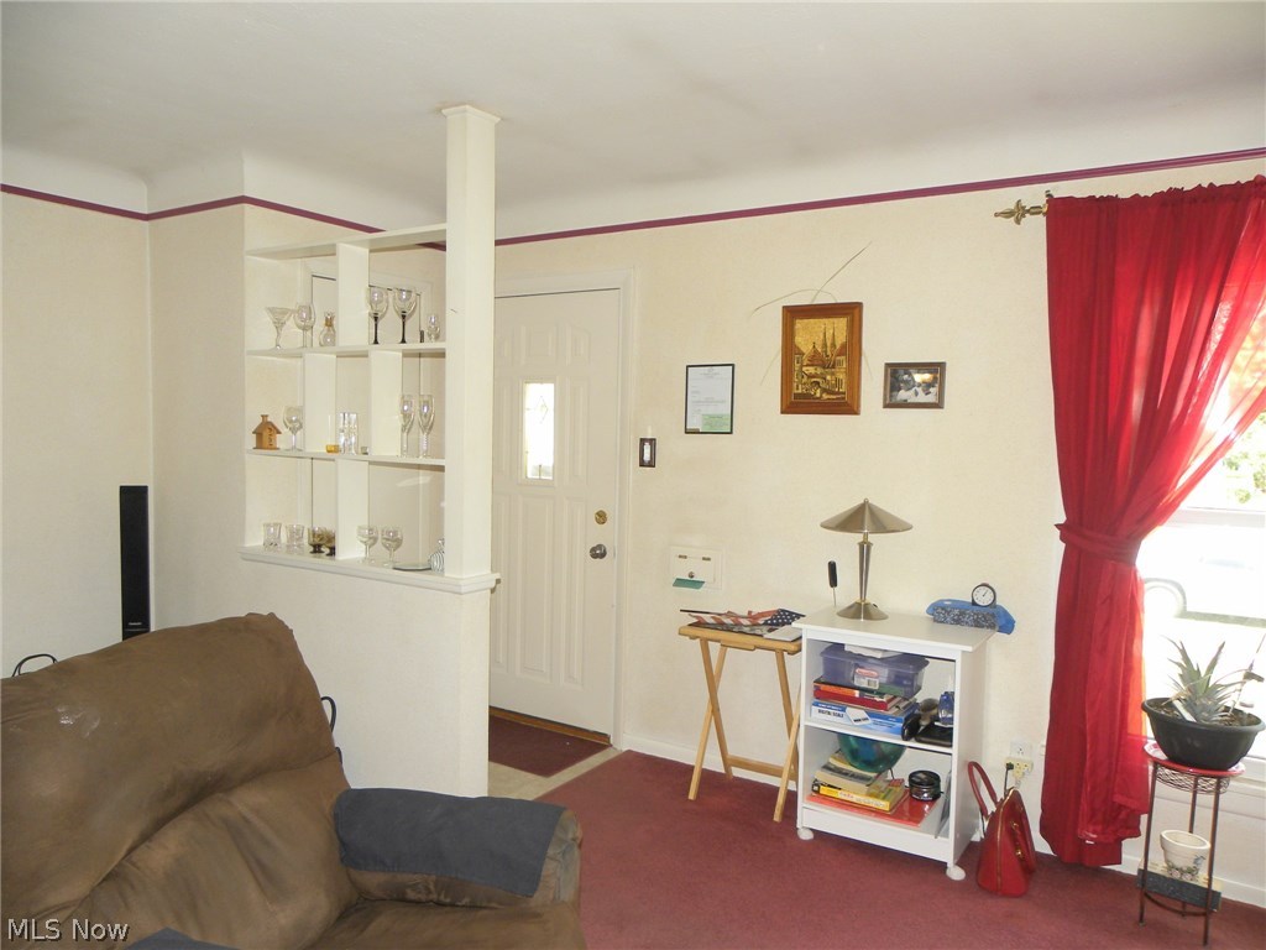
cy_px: 475
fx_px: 951
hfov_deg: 67.3
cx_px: 633
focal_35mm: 26
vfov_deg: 53.1
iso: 100
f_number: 2.8
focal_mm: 4.6
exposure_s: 1/80
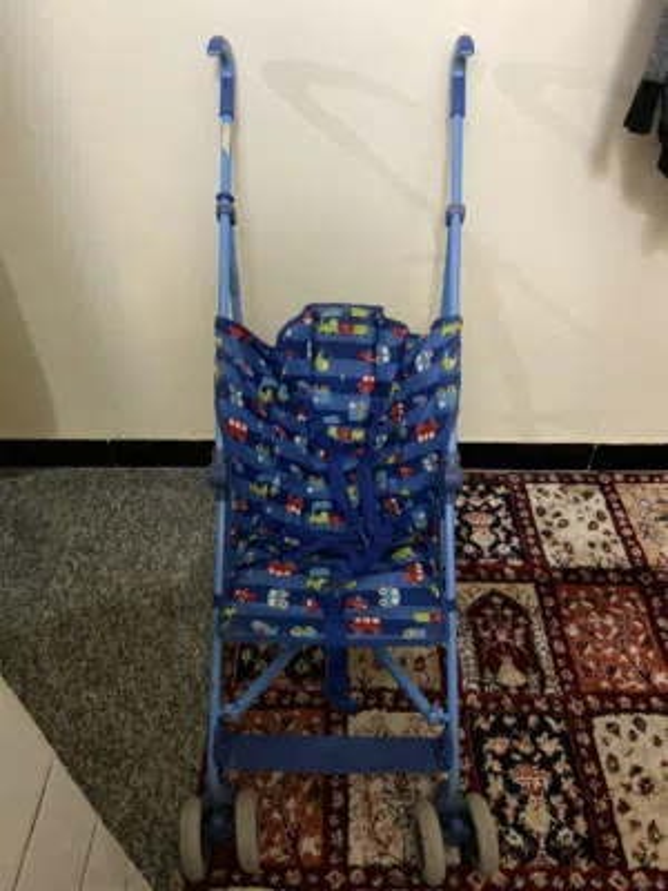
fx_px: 669
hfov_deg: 53.1
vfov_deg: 67.3
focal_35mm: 26
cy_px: 446
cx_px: 334
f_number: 1.8
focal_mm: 4.25
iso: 640
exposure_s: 1/25
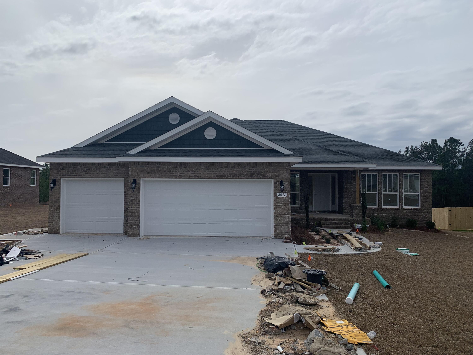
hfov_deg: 67.3
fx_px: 355
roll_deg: -0.2
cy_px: 178
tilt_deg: +1.1
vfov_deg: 53.1
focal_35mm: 26
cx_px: 236
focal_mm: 4.25
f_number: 1.8
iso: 25
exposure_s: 1/6897
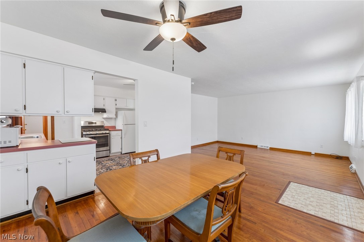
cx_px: 182
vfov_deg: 81.2
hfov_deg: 104.3
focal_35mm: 14
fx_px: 141
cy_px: 121
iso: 200
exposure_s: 1/15
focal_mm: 14
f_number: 5.6
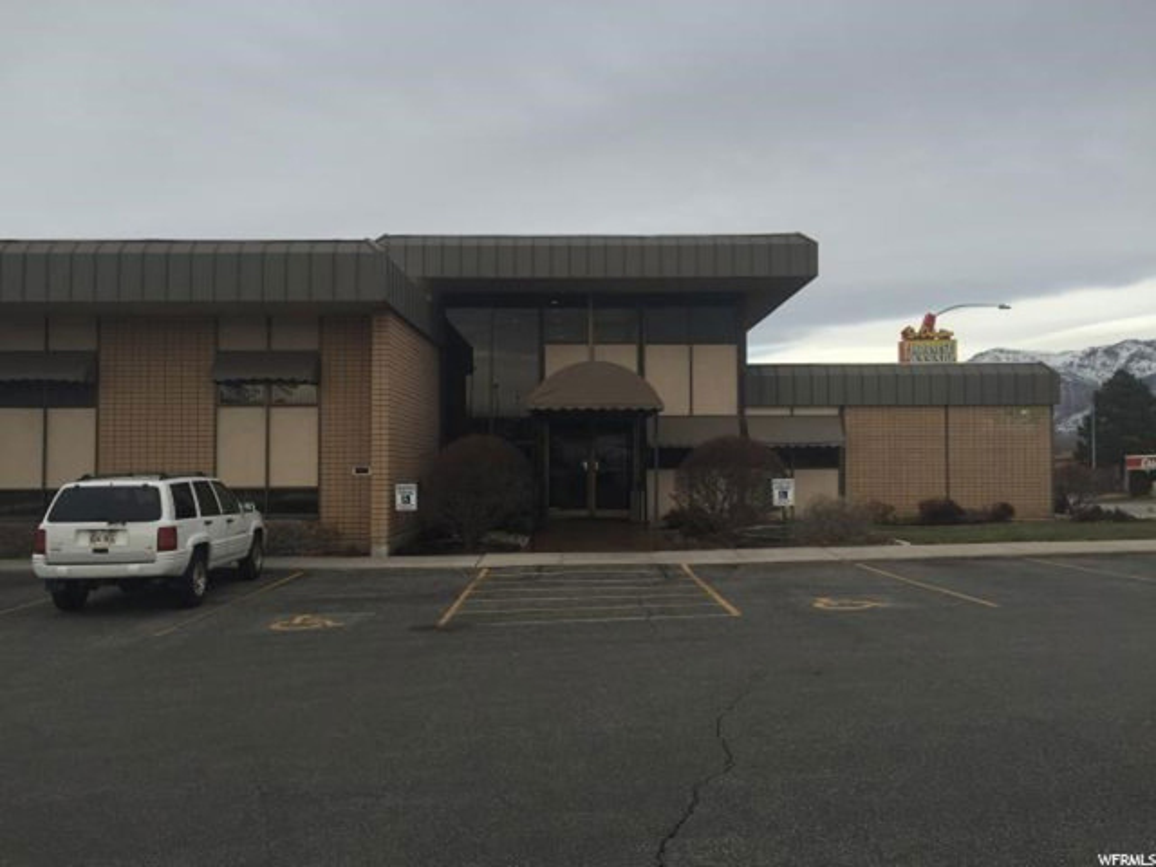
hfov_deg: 61.7
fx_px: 968
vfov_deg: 48.2
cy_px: 434
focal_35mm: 29
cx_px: 578
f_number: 2.2
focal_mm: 4.15
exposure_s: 1/1582
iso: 32
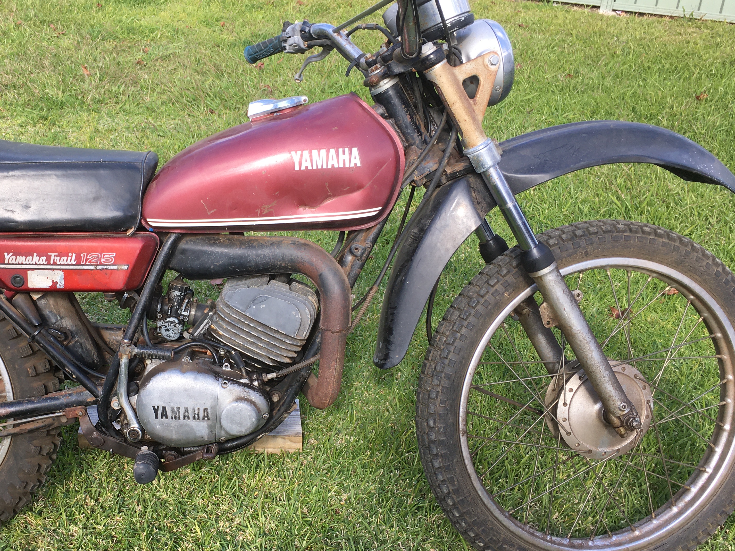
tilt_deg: -30.2
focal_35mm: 41
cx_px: 230
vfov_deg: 35.1
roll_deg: -0.4
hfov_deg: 44.9
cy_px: 308
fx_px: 871
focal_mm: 4.15
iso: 25
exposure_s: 1/234
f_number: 2.2
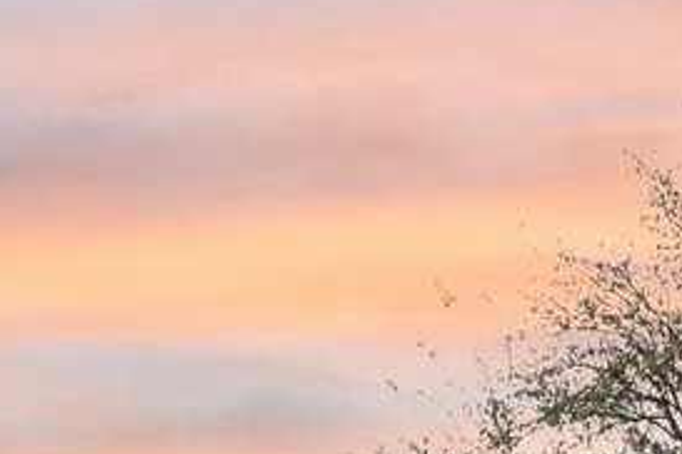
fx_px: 2344
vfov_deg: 10.1
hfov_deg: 16.5
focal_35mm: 124
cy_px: 952
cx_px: 497
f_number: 8
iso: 400
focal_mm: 16.5
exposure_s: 1/10
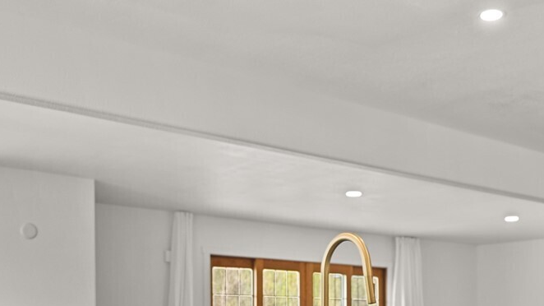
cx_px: 351
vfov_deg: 22.0
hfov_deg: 39.6
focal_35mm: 52
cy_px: 327
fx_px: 747
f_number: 2.8
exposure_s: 1/15
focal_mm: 19.3
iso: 400
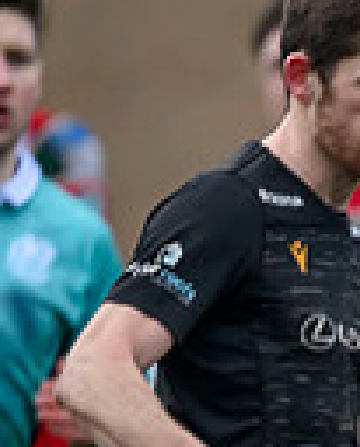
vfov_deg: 0.7
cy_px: 591
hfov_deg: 0.6
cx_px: 1104
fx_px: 36482
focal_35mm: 2749
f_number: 4
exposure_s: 1/1600
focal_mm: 560
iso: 3200
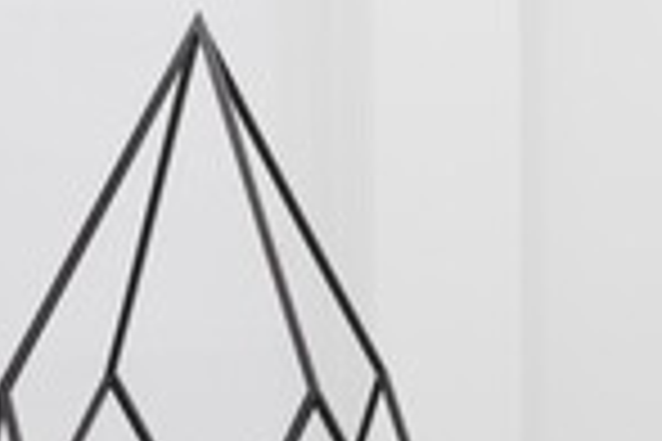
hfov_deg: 17.0
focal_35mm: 119
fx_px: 2188
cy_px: 315
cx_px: 572
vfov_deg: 11.5
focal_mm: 35
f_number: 10
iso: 100
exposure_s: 1.3
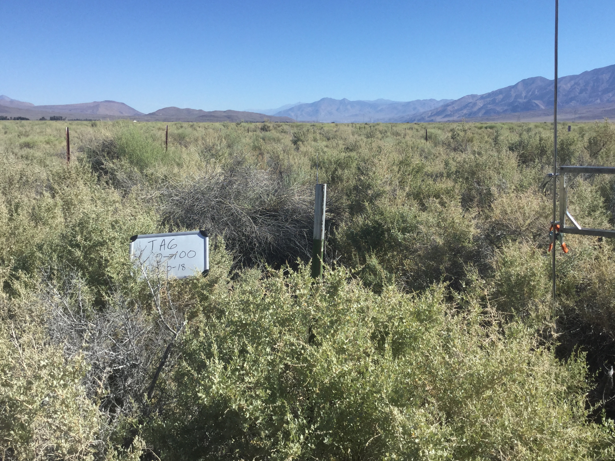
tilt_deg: -11.4
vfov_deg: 41.8
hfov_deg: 54.0
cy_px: 229
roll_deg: +0.7
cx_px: 315
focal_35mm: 34
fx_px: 604
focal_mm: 3.3
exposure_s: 1/1381
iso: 25
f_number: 2.4
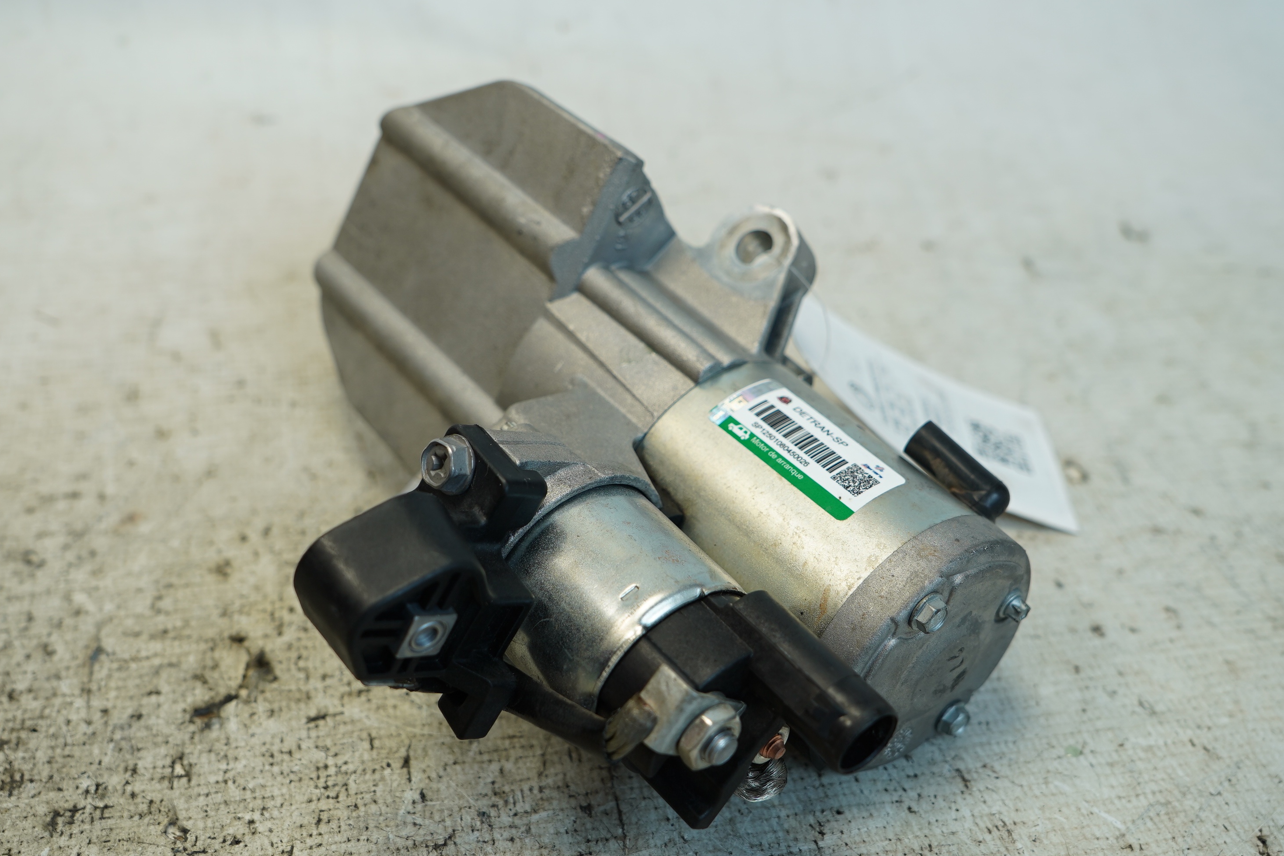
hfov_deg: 45.4
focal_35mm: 43
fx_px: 1533
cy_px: 422
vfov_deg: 31.2
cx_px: 638
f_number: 4
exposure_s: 1/60
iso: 160
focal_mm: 28
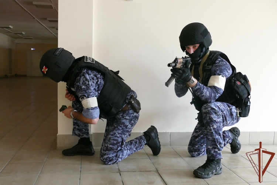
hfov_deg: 53.1
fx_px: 277
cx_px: 138
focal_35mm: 36
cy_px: 92
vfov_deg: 36.9
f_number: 3.1
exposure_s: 1/30
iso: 1600
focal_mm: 13.16
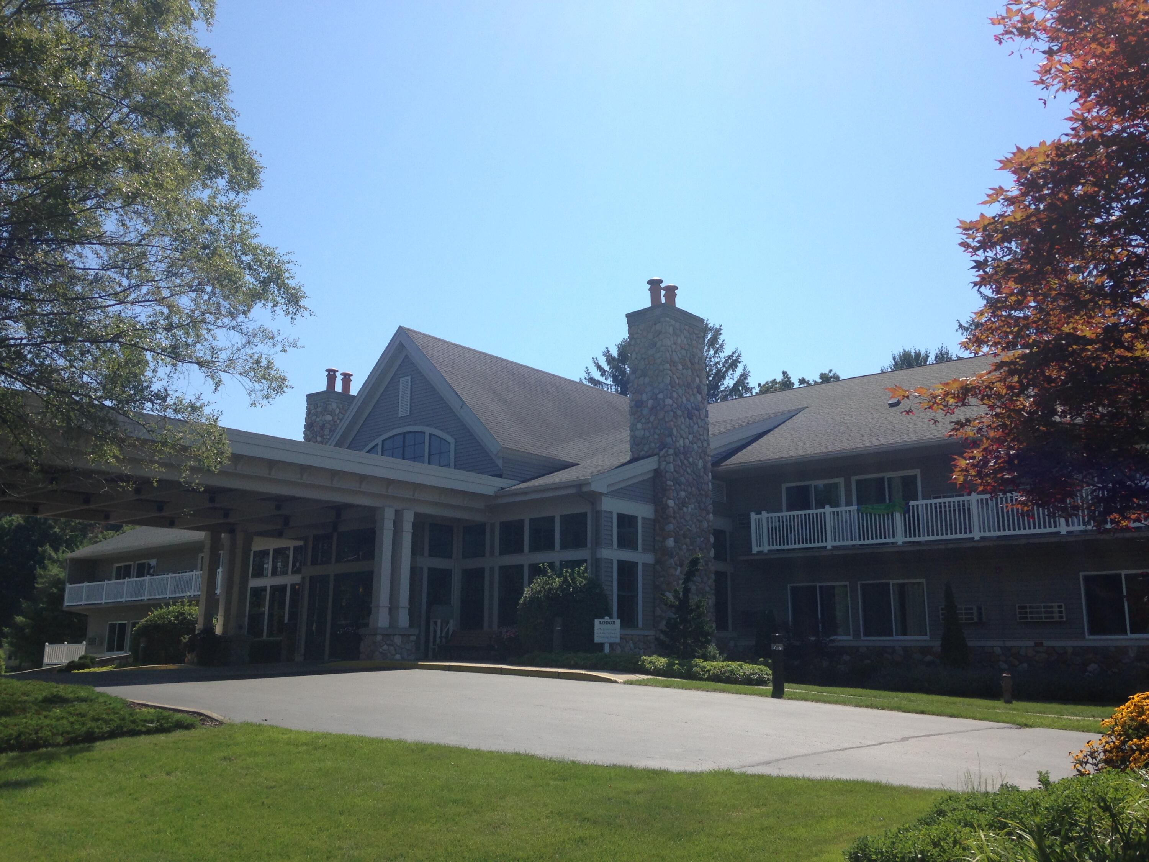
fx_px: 1095
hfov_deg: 55.4
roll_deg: +1.8
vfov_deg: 42.9
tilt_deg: +11.9
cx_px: 574
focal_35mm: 33
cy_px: 431
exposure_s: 1/1506
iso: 50
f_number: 2.4
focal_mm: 4.12
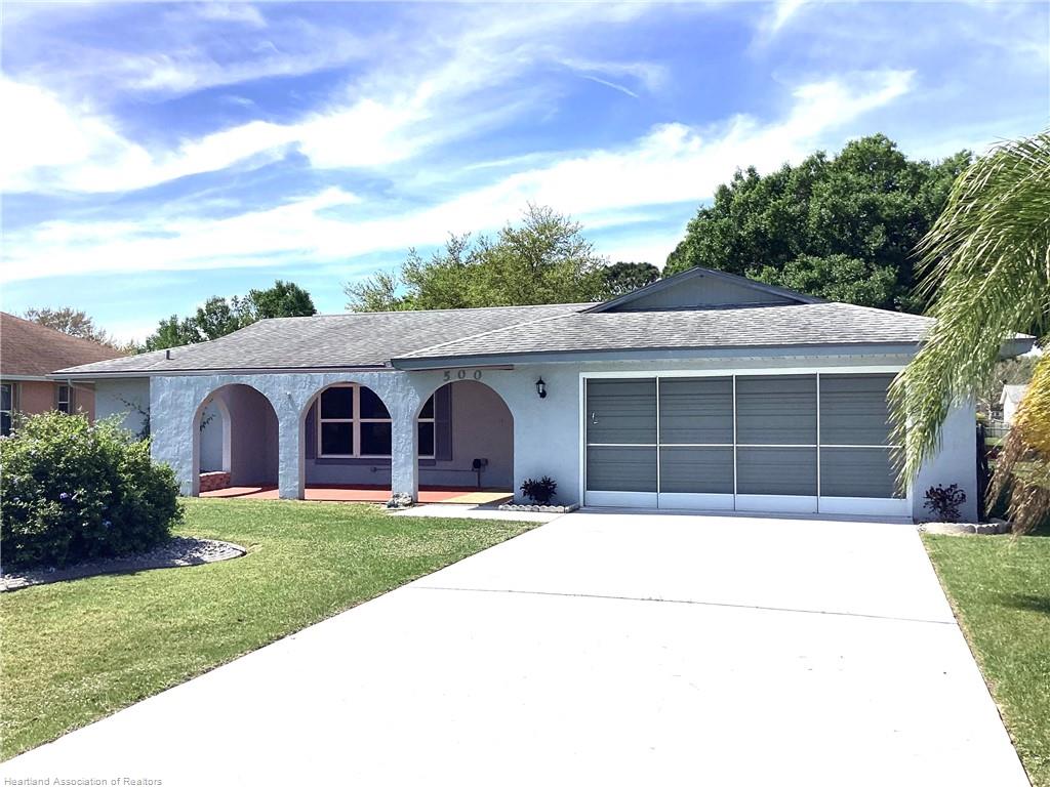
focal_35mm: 31
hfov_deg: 58.4
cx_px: 525
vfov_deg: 45.4
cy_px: 394
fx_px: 940
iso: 25
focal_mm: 3.3
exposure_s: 1/2203
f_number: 2.4
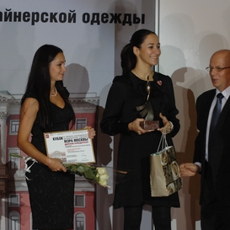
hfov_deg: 6.9
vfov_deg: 6.9
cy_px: 118
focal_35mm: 255
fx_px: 1915
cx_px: 80
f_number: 5.6
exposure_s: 1/160
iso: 640
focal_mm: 105
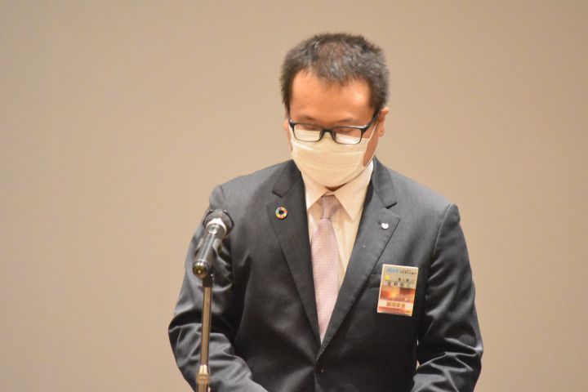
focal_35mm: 450
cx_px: 294
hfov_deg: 4.6
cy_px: 196
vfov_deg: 3.1
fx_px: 7349
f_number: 5.6
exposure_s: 1/200
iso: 12800
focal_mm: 300
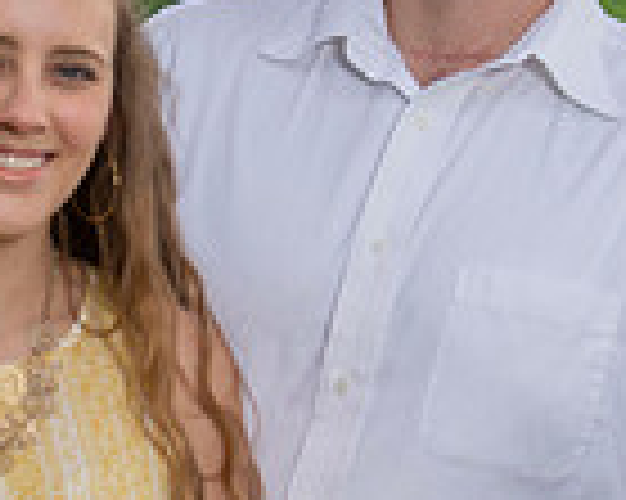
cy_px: 279
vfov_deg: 4.6
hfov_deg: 5.7
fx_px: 6239
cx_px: 338
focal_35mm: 337
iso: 125
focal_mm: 86
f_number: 2.8
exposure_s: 1/100
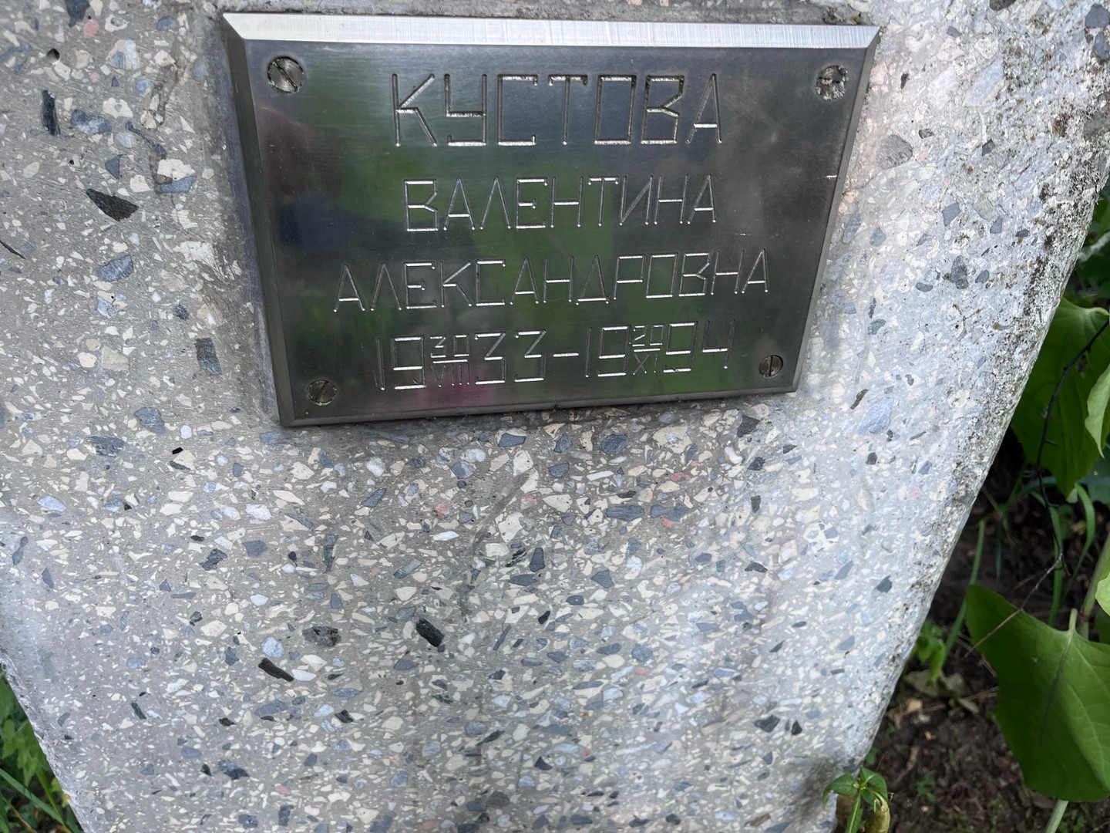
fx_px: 834
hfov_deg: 67.3
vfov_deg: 53.1
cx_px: 555
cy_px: 416
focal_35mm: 26
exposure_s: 1/121
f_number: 1.6
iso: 50
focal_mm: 5.1
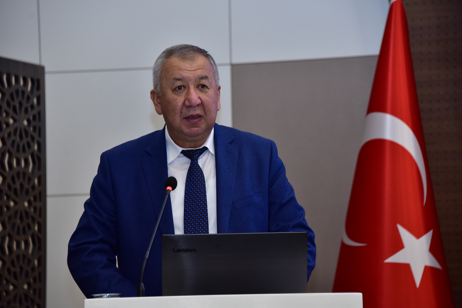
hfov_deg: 11.4
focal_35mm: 180
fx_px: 2310
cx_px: 231
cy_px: 154
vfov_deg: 7.6
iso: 1250
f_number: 5.6
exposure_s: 1/125
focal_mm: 180
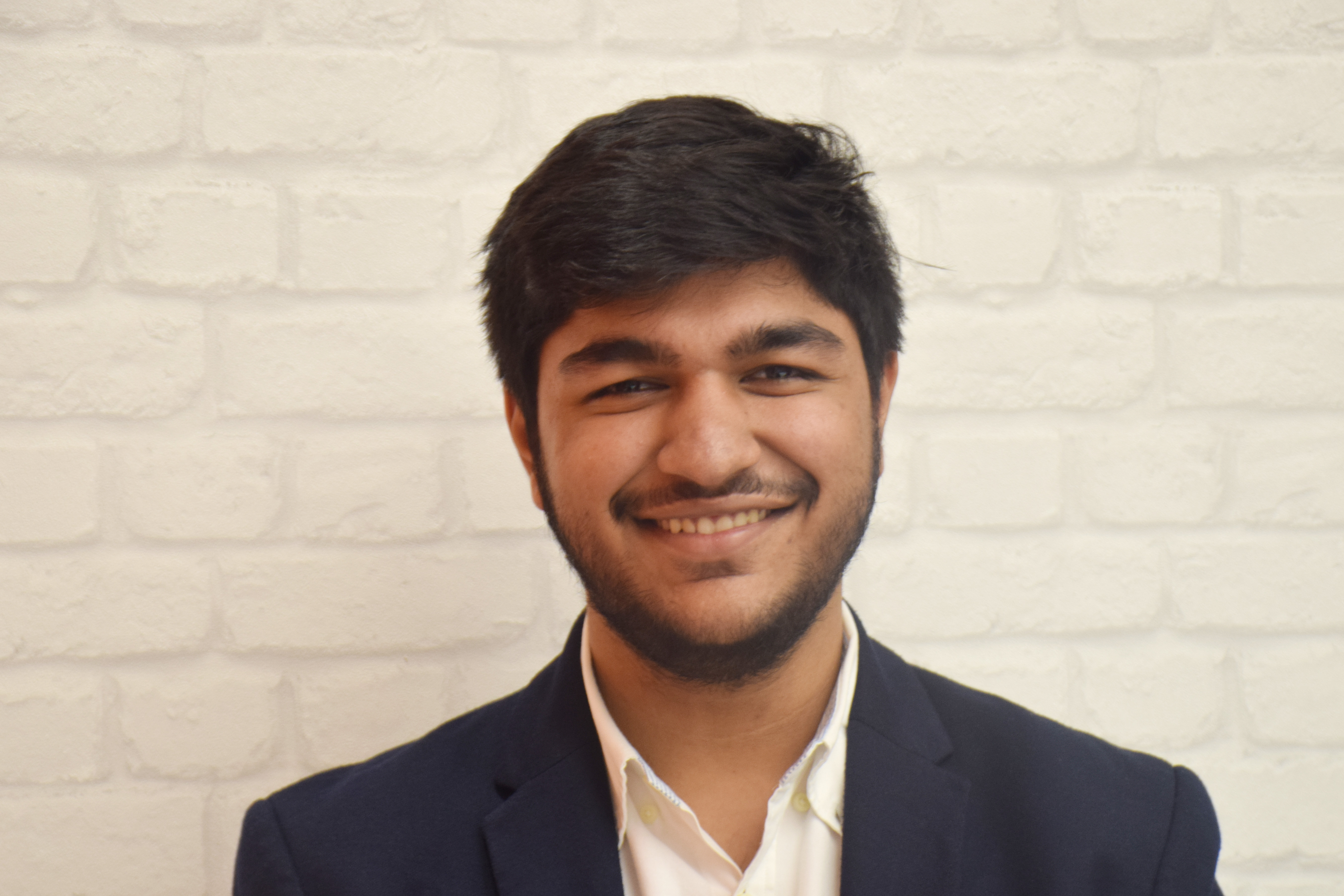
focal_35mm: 110
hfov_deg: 18.6
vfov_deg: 12.5
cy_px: 480
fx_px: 4106
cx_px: 682
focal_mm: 66
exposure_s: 1/50
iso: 400
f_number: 6.3
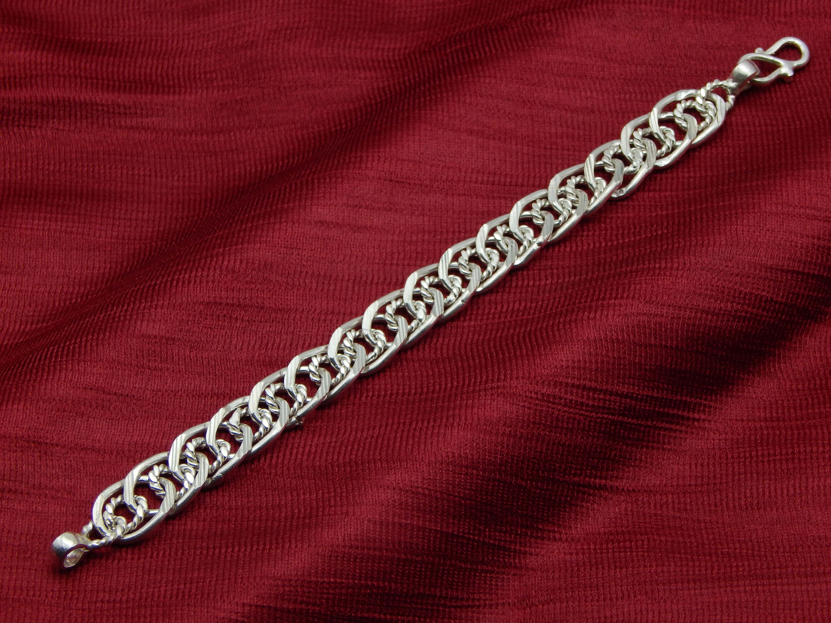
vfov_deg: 10.5
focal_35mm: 141
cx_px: 416
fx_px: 3385
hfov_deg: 14.0
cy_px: 312
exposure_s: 1/100
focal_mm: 25.3
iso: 125
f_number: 4.9
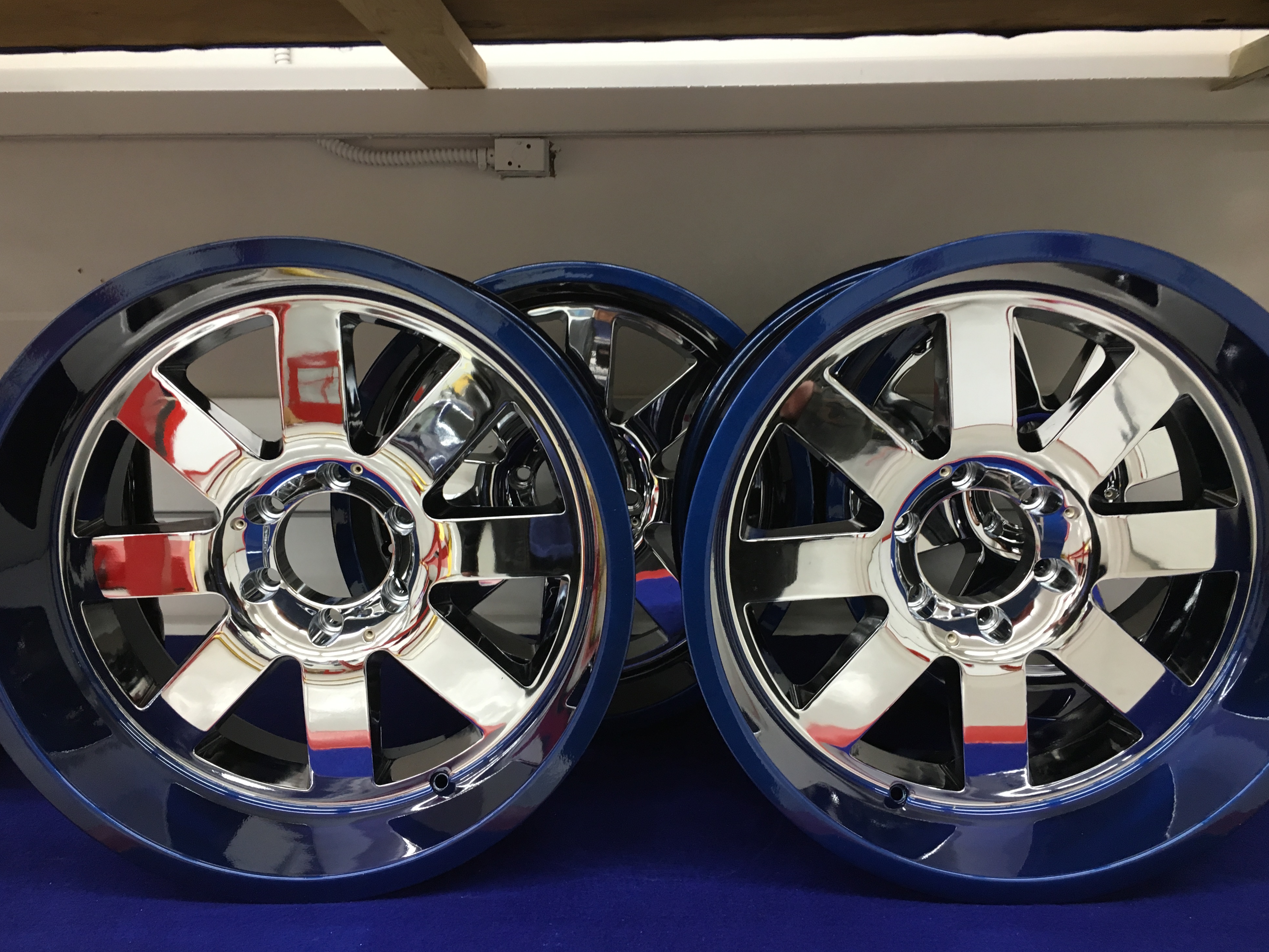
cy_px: 470
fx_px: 1100
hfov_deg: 60.0
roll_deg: -0.5
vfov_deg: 46.8
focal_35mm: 30
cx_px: 628
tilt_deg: -7.0
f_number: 2.2
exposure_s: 1/30
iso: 80
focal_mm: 4.15
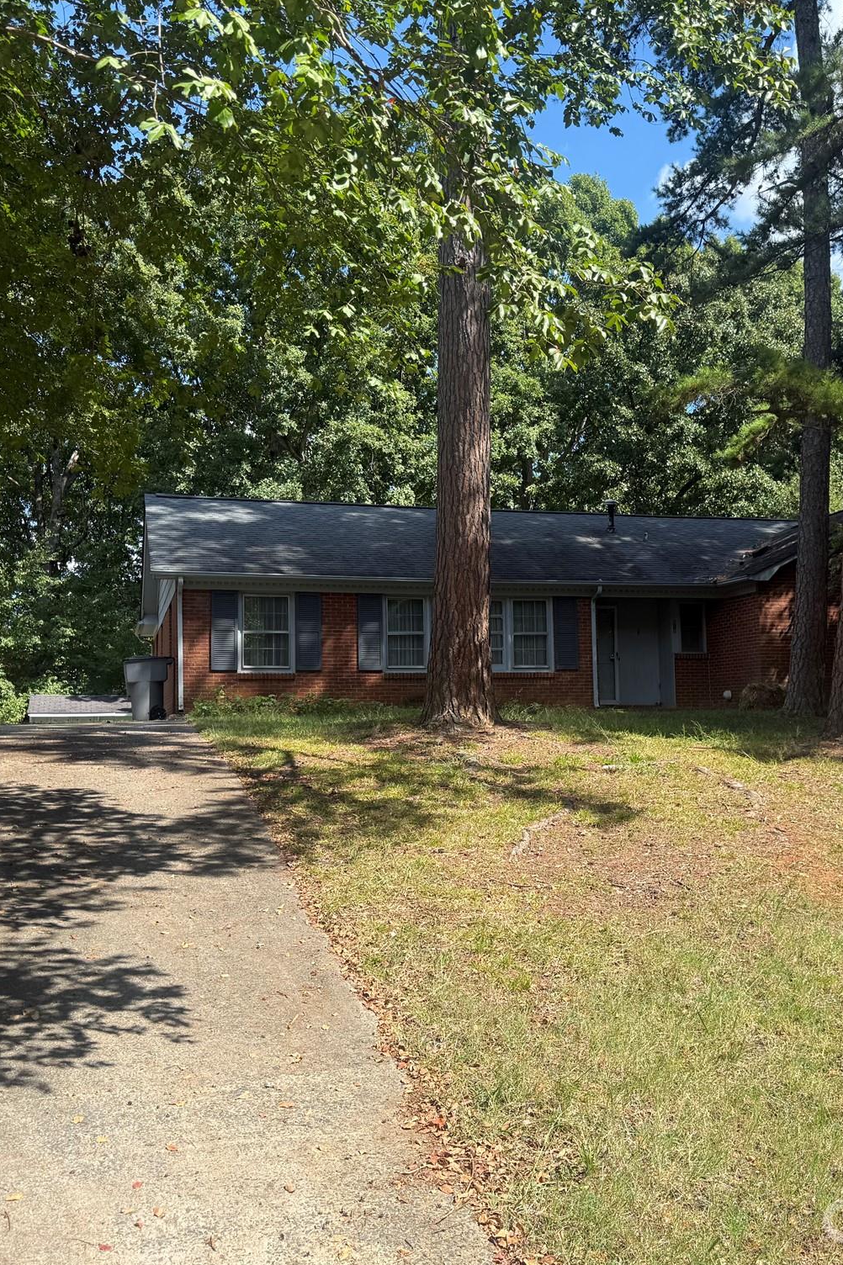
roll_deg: +0.8
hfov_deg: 38.8
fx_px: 1195
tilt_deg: +4.2
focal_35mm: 34
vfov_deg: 55.8
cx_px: 468
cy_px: 638
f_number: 1.78
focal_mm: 6.76
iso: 80
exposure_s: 1/1618
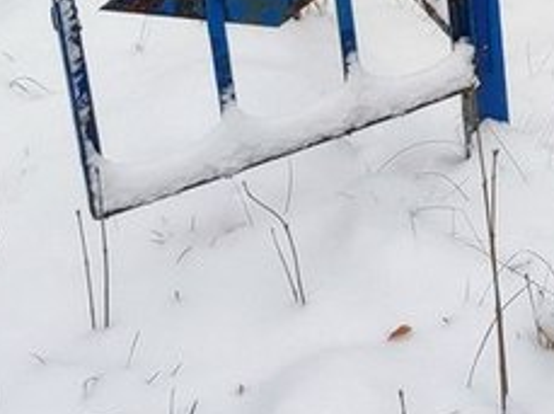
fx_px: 1790
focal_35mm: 112
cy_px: -332
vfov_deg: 12.1
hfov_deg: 17.0
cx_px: 629
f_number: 1.9
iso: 80
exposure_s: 1/100
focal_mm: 6.04
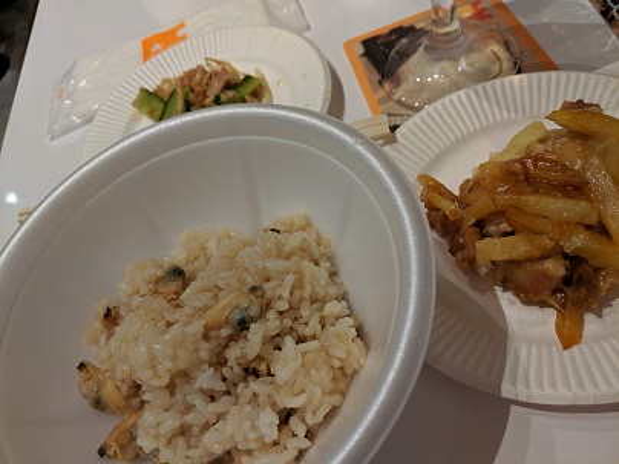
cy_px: 232
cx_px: 310
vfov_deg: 51.4
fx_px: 483
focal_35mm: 27
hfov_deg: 65.3
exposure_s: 1/24
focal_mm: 4.44
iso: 74
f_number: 1.8
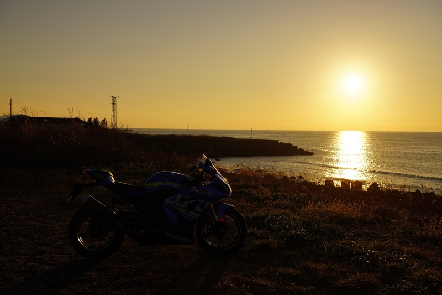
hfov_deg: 50.7
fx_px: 466
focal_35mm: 38
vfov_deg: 35.0
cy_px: 148
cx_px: 221
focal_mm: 38
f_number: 8
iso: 100
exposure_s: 1/800
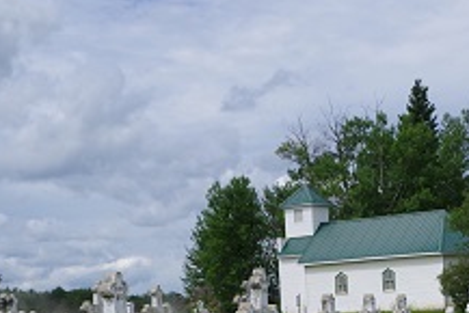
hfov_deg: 22.9
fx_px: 1134
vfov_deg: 15.6
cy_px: 272
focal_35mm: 87
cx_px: 396
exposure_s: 1/400
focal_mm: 28.13
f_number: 8
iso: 100
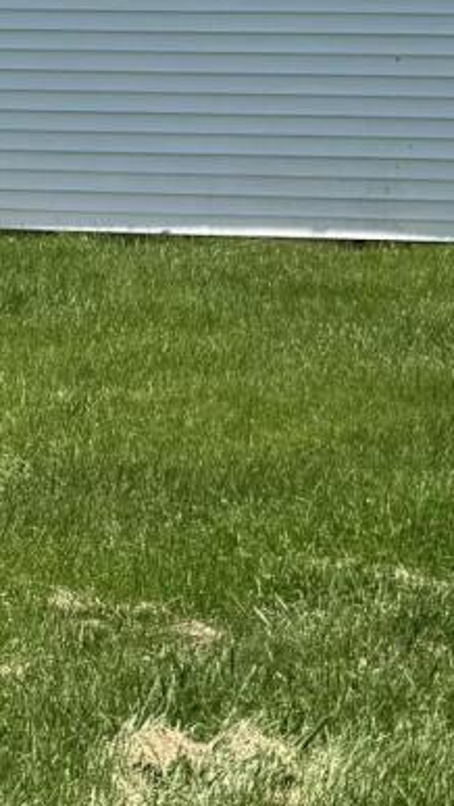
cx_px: -708
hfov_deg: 8.1
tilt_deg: -3.3
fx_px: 2886
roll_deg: -1.0
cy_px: 269
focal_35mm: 135
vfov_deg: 15.9
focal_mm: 6.76
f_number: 1.78
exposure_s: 1/4167
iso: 80
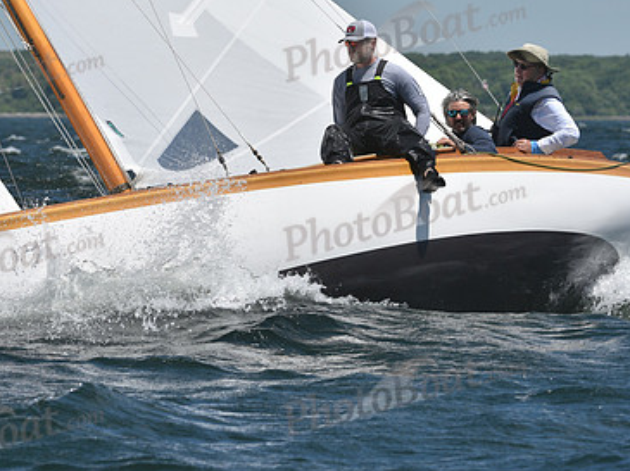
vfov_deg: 4.8
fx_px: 5564
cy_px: 151
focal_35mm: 306
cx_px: 195
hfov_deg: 6.5
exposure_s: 1/1250
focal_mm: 200
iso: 250
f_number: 8
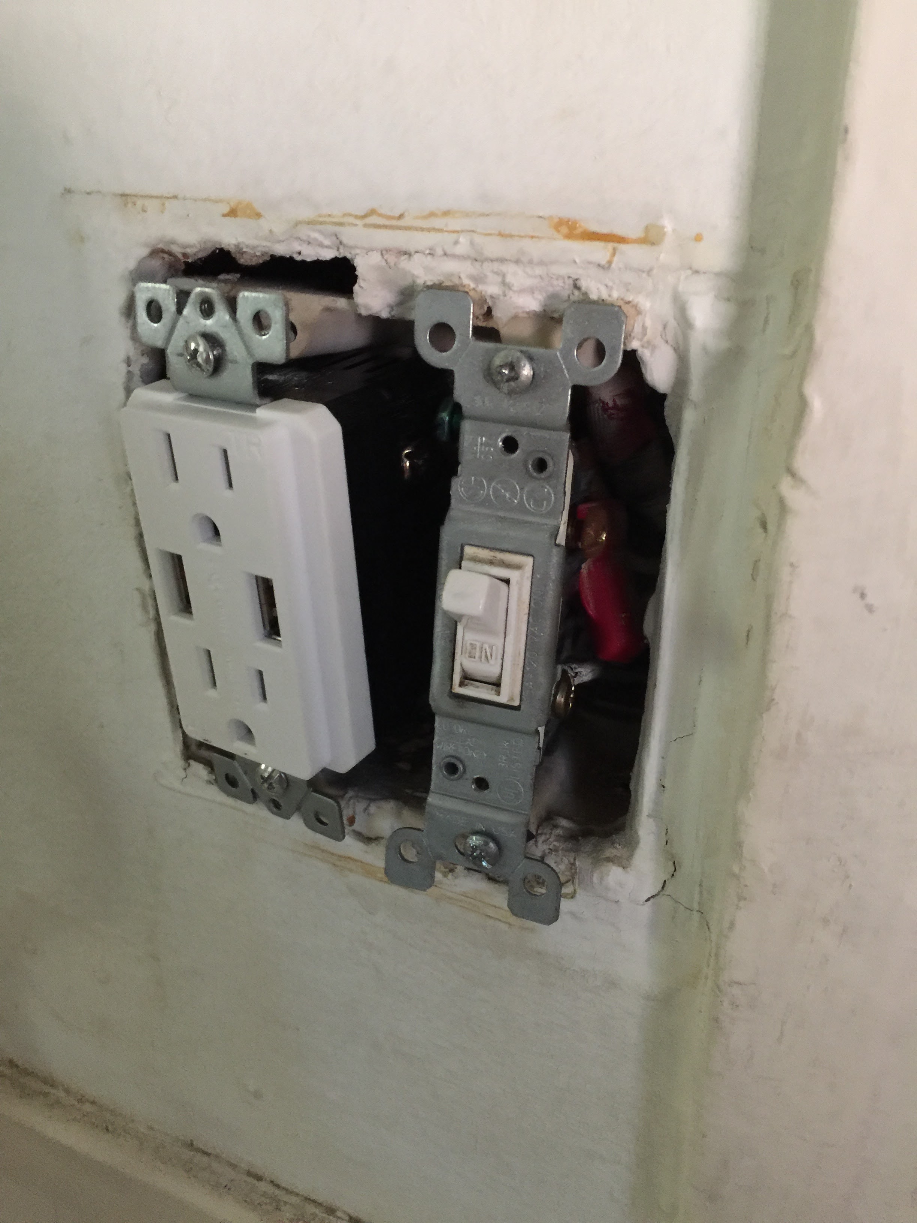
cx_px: 458
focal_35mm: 29
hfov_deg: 48.2
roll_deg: -1.4
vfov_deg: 61.7
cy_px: 612
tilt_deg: -24.4
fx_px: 1024
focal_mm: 4.15
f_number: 2.2
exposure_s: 1/4
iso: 80
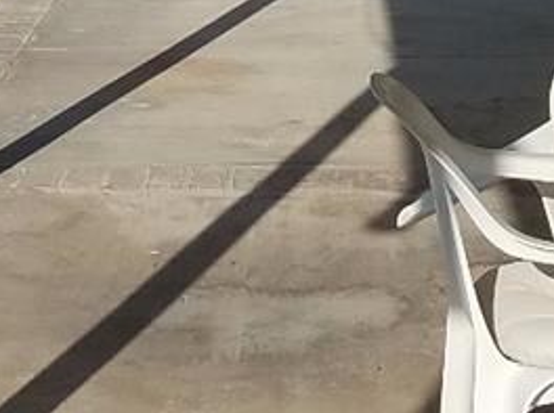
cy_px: -151
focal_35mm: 148
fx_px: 2364
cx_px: 214
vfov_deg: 9.8
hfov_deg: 13.4
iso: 40
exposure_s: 1/3048
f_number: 1.7
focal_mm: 4.2
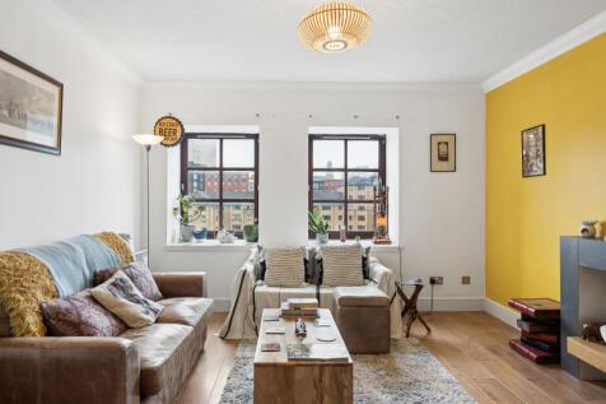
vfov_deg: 55.1
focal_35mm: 23
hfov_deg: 76.1
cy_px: 202
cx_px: 303
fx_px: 387
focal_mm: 23
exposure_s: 1/250
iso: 800
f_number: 4
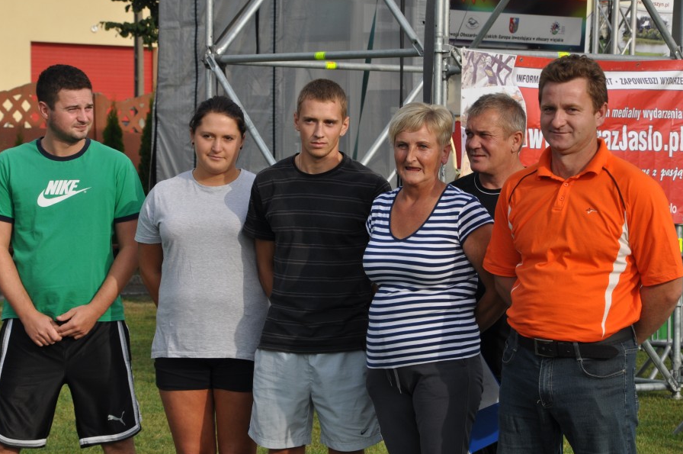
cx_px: 336
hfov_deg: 16.3
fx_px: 2379
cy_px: 245
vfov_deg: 10.9
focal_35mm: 126
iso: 200
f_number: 11
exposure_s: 1/200
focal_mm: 75
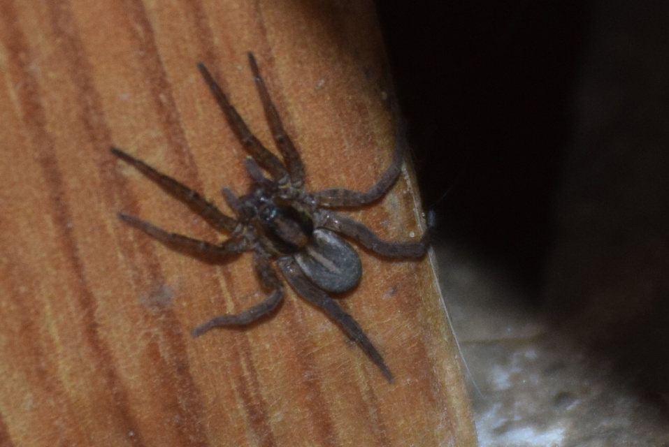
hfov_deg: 9.8
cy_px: 224
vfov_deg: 6.6
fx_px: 3906
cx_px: 334
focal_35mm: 210
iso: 500
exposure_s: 1/60
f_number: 5.6
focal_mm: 140
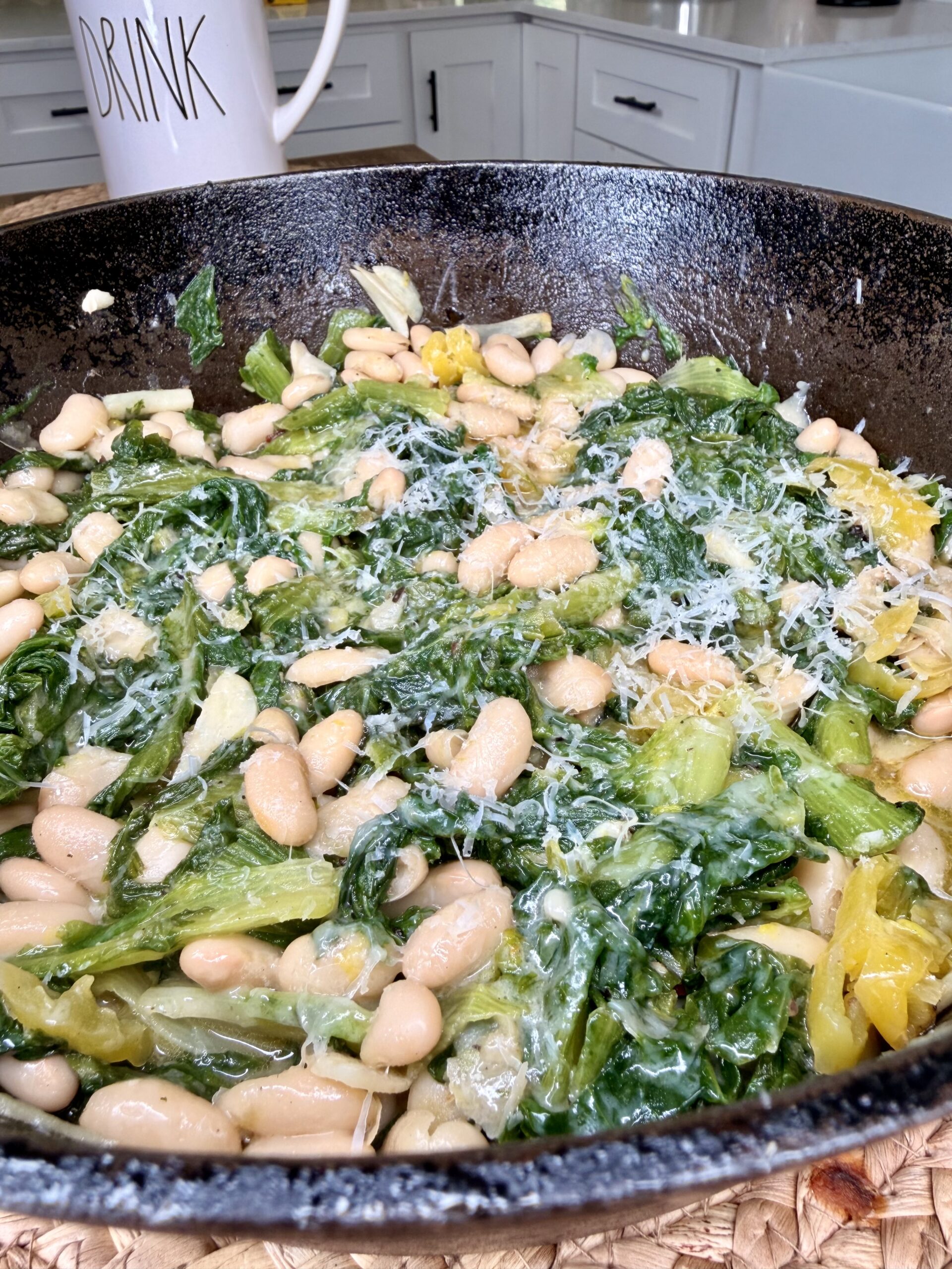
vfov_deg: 71.6
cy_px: 634
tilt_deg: -36.2
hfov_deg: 56.8
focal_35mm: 24
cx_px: 476
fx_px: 880
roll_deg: +1.7
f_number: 2.2
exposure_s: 1/120
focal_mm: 2.22
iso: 50
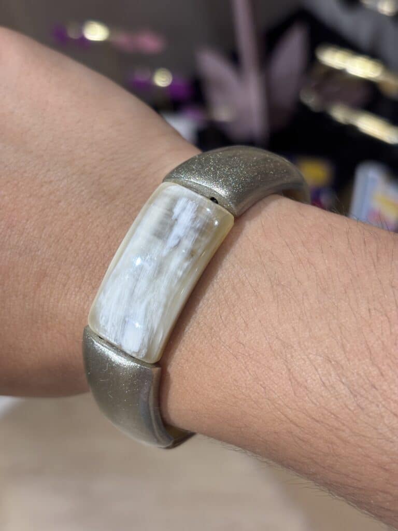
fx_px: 797
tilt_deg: -56.9
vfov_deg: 36.8
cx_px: 199
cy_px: 266
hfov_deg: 28.0
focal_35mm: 52
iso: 50
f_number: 1.6
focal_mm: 5.96
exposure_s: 1/100
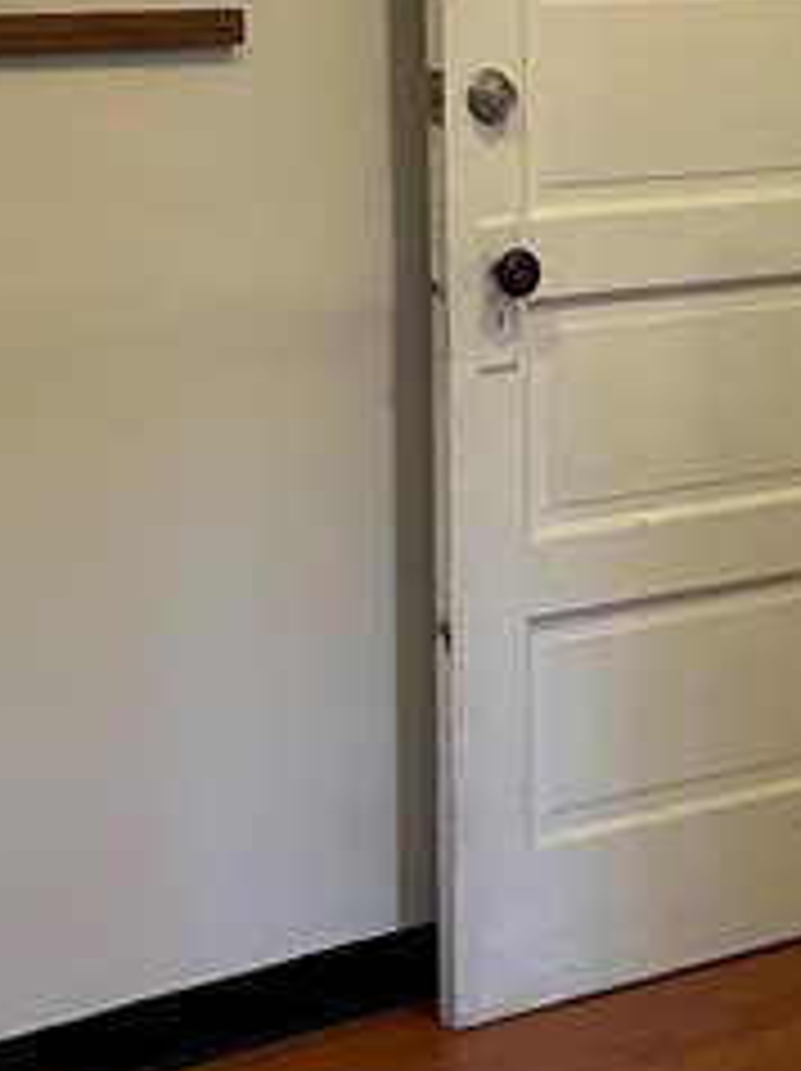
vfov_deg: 17.6
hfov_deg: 13.0
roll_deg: -1.8
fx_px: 3462
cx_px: 828
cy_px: 598
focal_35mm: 112
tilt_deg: -11.2
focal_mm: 5.7
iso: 125
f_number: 1.5
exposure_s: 1/60
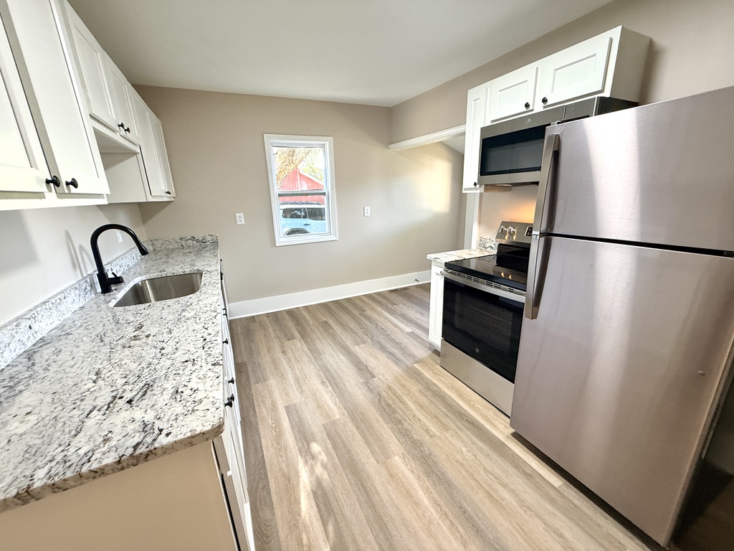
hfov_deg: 102.1
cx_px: 367
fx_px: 297
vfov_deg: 85.7
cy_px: 276
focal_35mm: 14
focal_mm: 2.22
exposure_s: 1/60
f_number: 2.2
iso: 250
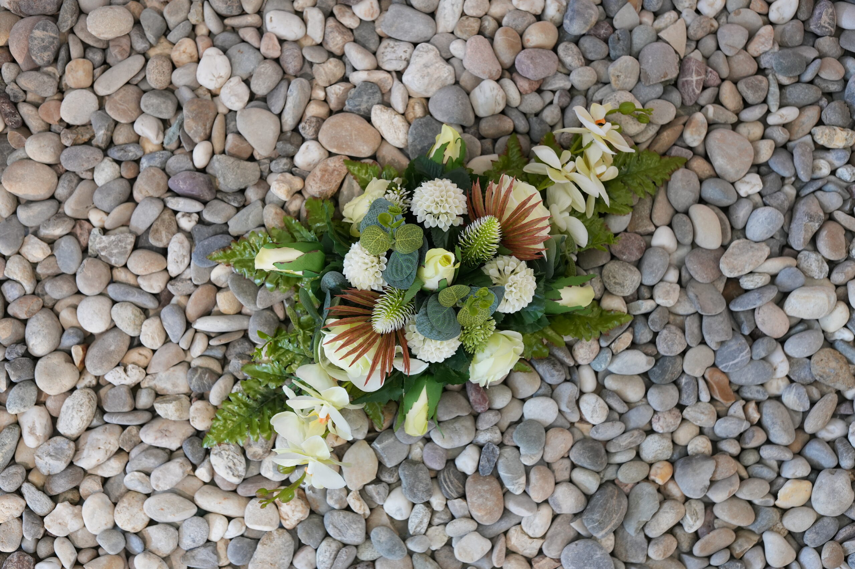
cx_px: 428
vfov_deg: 31.8
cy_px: 284
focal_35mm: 42
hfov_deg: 46.4
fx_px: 997
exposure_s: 1/125
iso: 500
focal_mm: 28
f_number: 2.8
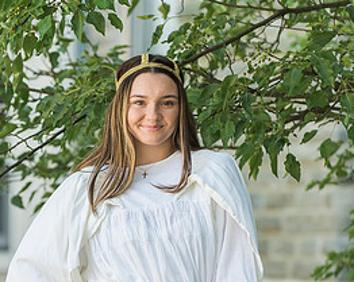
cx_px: 49
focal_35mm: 279
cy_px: 222
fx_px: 2920
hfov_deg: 6.9
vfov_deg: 5.5
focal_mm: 130
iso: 320
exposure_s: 1/200
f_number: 3.5
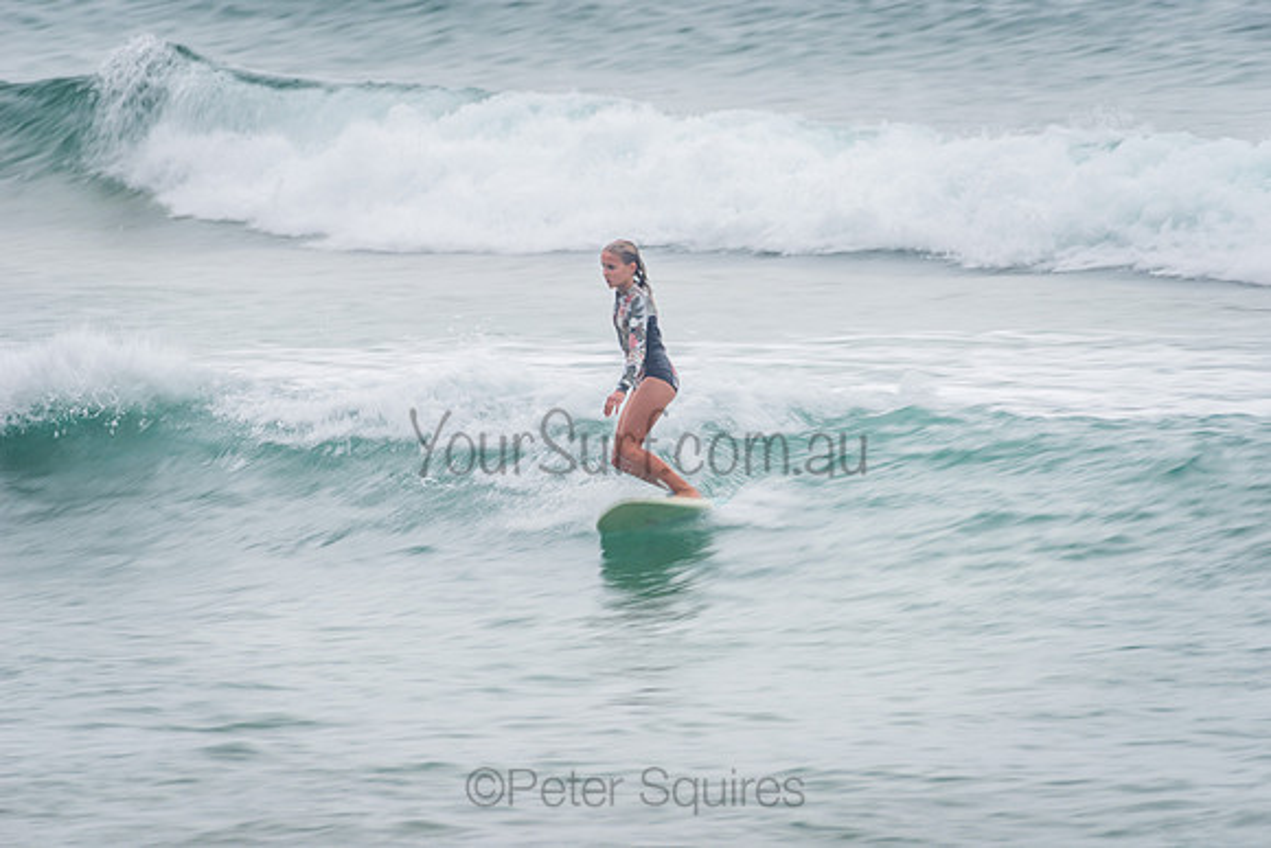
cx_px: 636
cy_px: 424
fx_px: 17656
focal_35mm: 500
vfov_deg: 2.8
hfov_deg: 4.1
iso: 64
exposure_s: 1/30
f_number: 8
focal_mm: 500
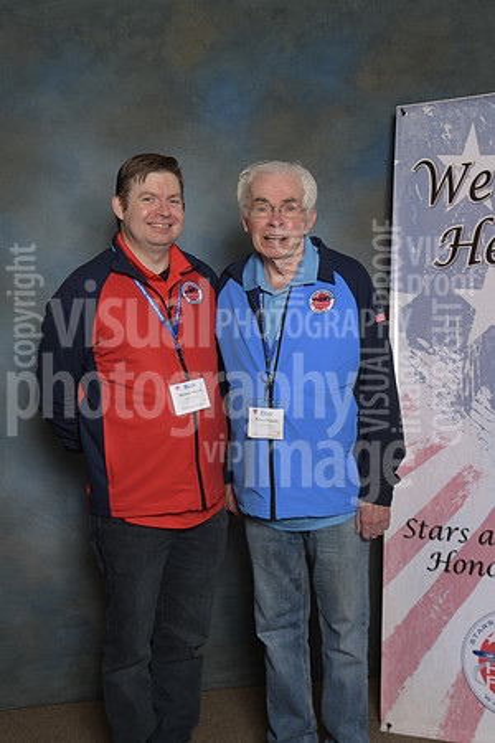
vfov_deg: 38.2
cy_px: 372
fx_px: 1072
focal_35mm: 52
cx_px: 248
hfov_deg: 26.0
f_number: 10
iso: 640
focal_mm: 52
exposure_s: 1/160
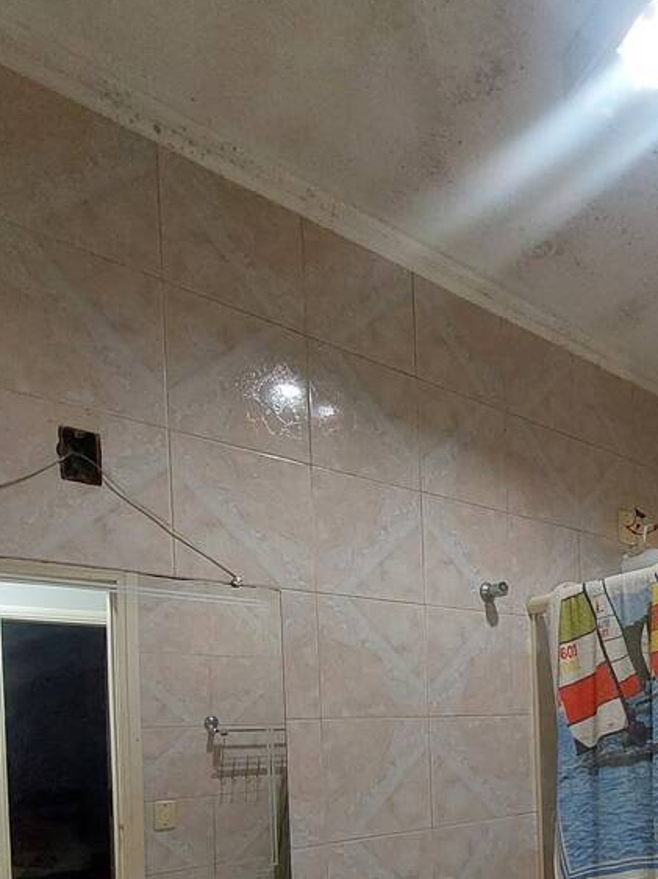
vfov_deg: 60.8
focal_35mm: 25
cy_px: 760
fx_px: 634
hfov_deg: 51.4
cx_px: 527
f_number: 2.2
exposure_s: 1/25
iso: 400
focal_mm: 1.74
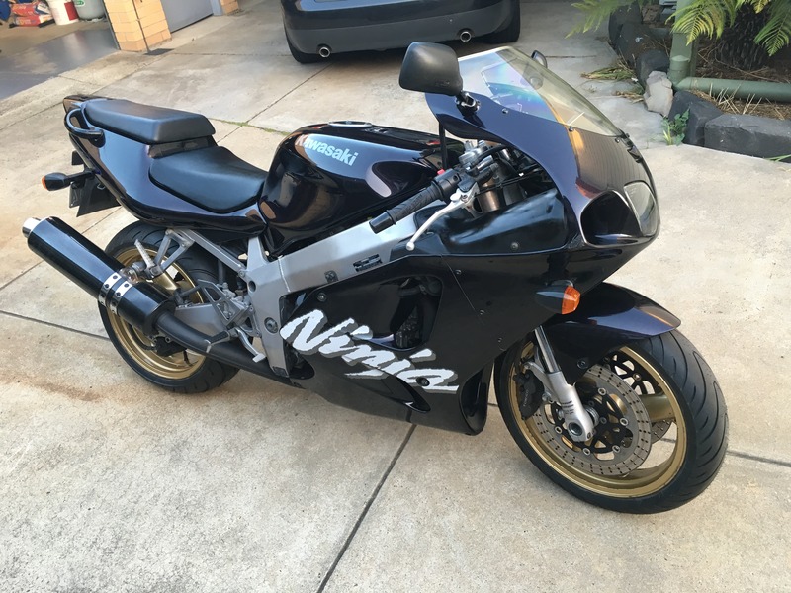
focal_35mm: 29
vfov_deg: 48.2
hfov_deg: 61.7
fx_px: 663
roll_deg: +8.5
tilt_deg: -34.1
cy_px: 296
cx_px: 396
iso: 40
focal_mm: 4.15
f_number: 2.2
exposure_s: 1/33
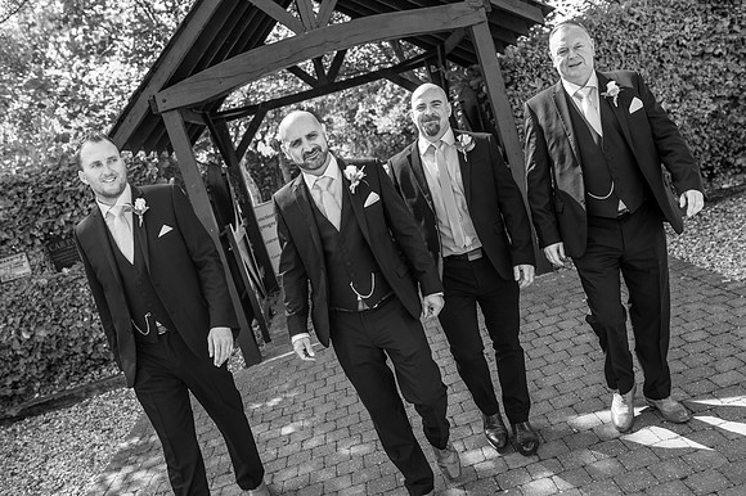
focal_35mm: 35
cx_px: 373
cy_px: 248
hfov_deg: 54.5
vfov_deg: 37.8
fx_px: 725
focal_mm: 35
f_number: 4
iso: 100
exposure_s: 1/250
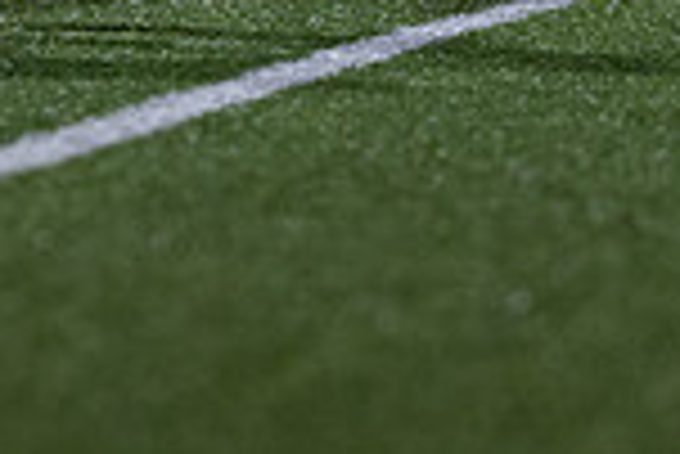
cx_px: -213
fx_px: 19190
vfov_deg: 1.4
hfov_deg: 2.0
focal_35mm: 1015
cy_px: -442
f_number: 1.8
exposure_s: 1/1250
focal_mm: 135
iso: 1250
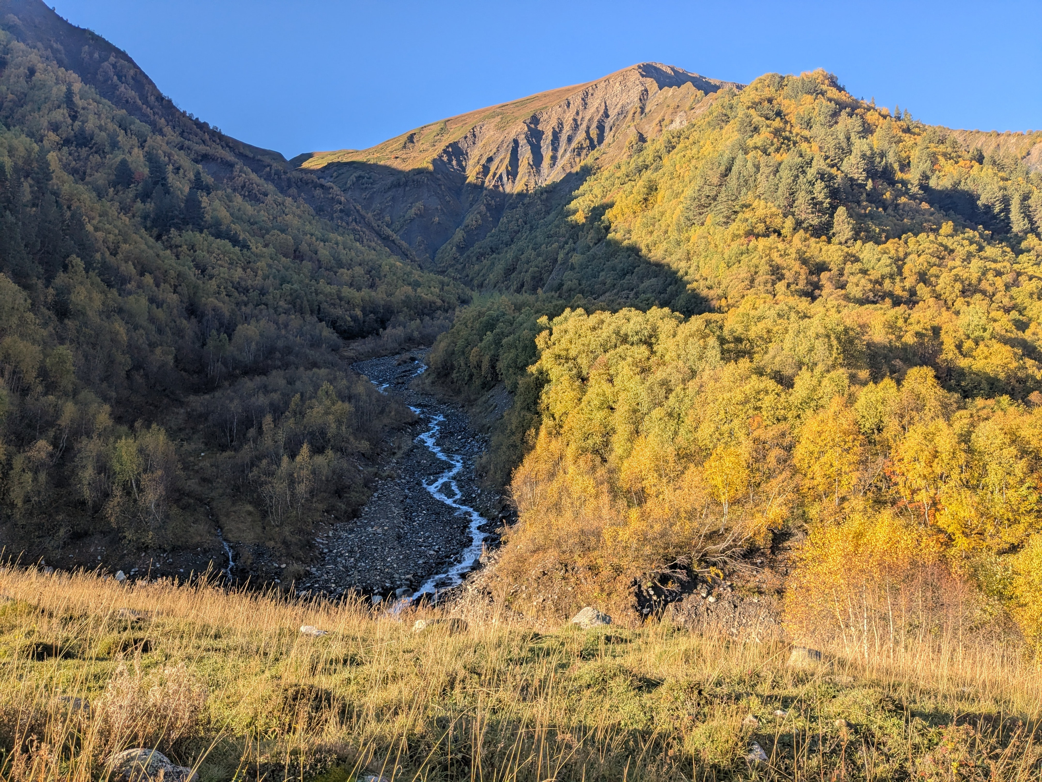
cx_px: 521
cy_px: 391
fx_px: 813
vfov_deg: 51.4
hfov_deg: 65.3
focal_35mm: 27
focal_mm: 4.38
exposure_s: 1/1063
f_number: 1.73
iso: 57
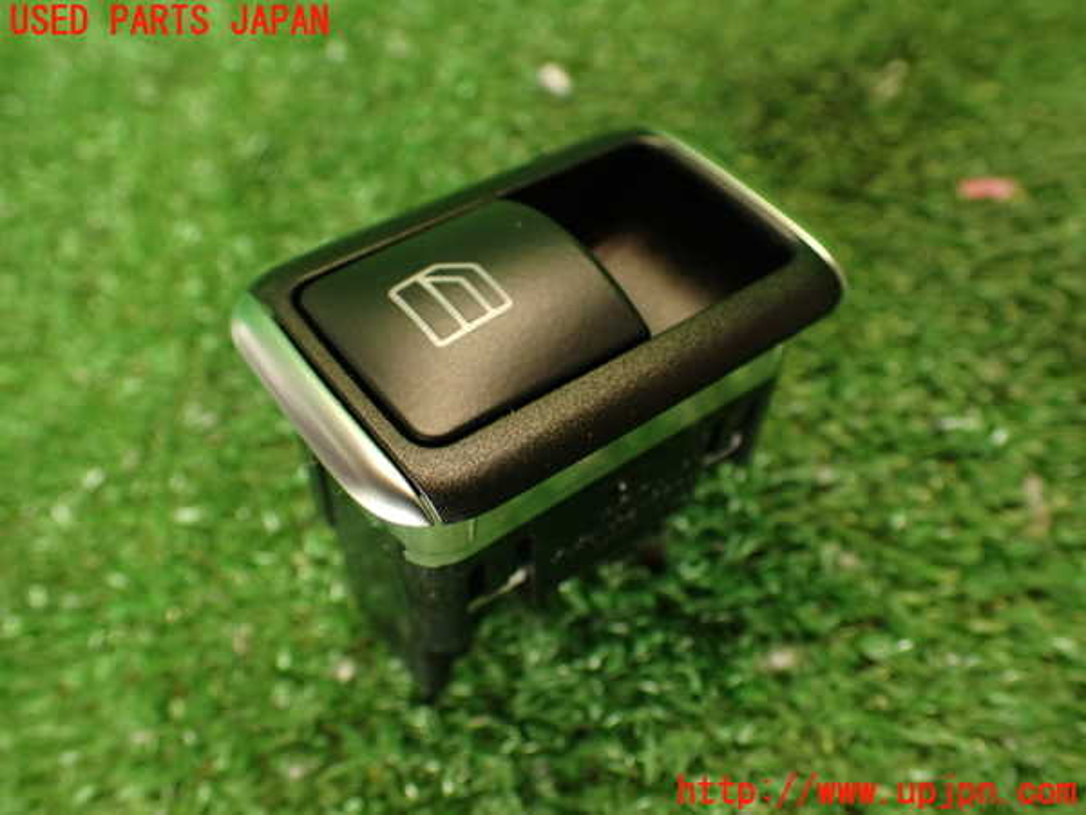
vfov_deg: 44.2
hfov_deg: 56.8
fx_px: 1004
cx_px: 543
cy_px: 408
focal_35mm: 32
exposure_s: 1/30
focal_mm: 5.79
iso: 250
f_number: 2.4
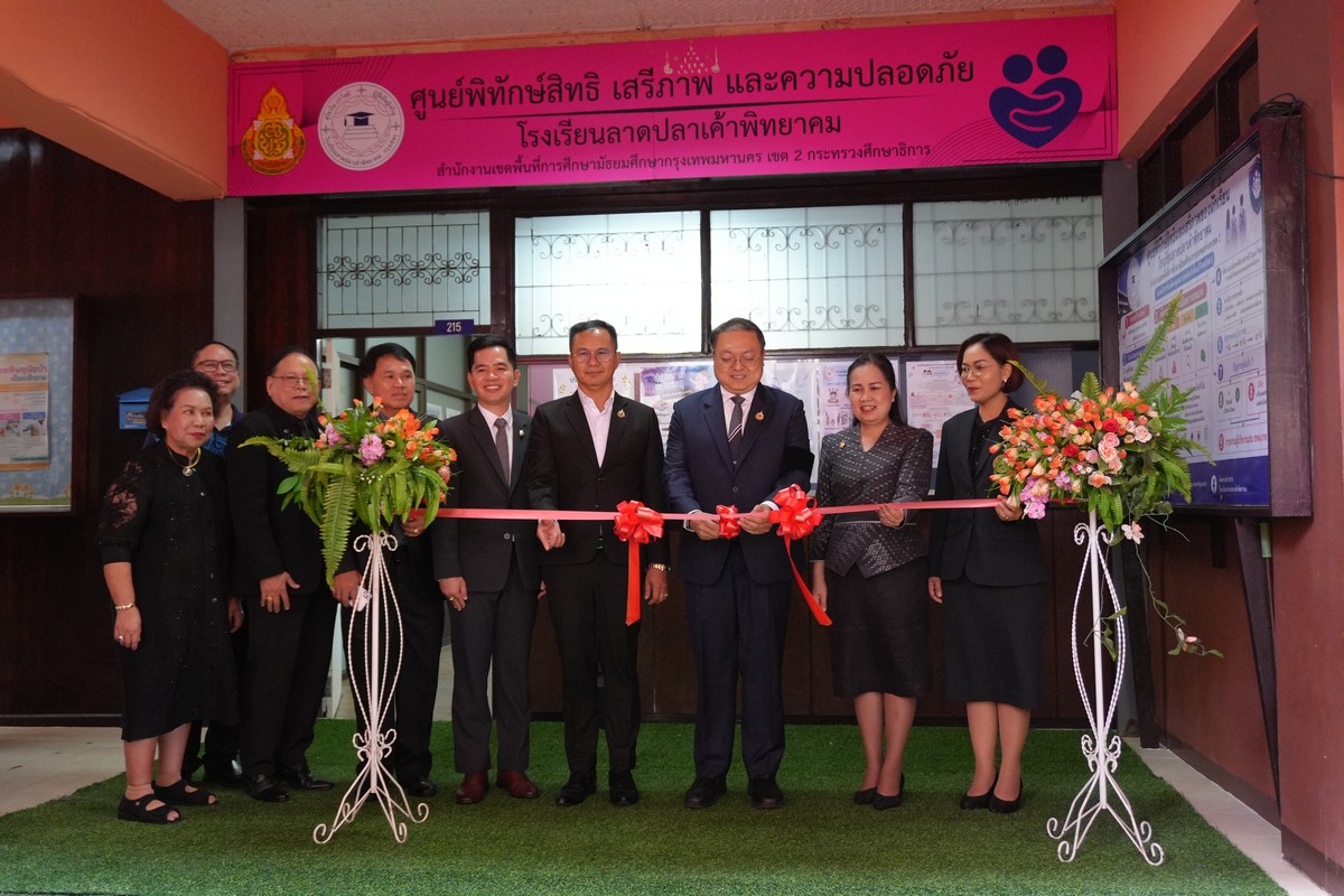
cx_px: 672
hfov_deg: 55.1
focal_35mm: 34
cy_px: 448
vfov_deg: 38.4
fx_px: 1288
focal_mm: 23
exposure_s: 1/160
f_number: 4
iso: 2500
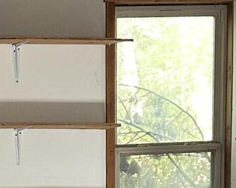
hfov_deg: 12.8
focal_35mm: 148
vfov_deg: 9.9
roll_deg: +2.4
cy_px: 327
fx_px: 1033
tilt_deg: -9.4
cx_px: -15
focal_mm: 5.7
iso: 200
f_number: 1.5
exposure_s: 1/60
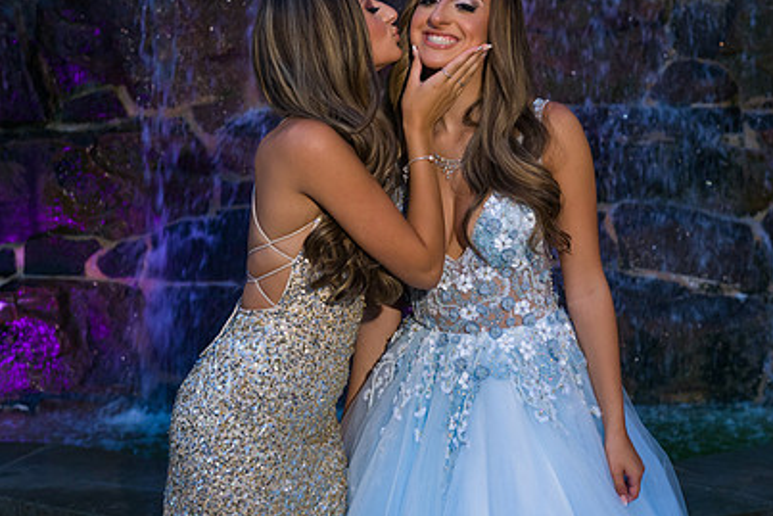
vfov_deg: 18.9
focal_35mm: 72
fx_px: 1546
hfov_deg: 28.1
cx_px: 386
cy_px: 212
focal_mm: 50
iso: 400
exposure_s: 1/125
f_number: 4
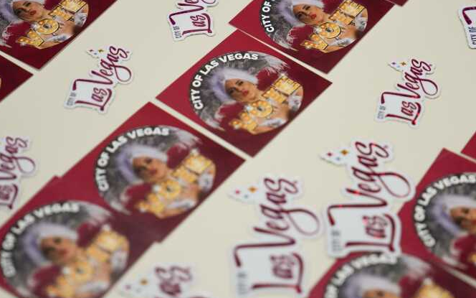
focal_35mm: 108
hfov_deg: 19.3
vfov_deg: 12.1
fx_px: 1401
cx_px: 275
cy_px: 112
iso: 640
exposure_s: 1/320
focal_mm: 64
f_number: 2.8
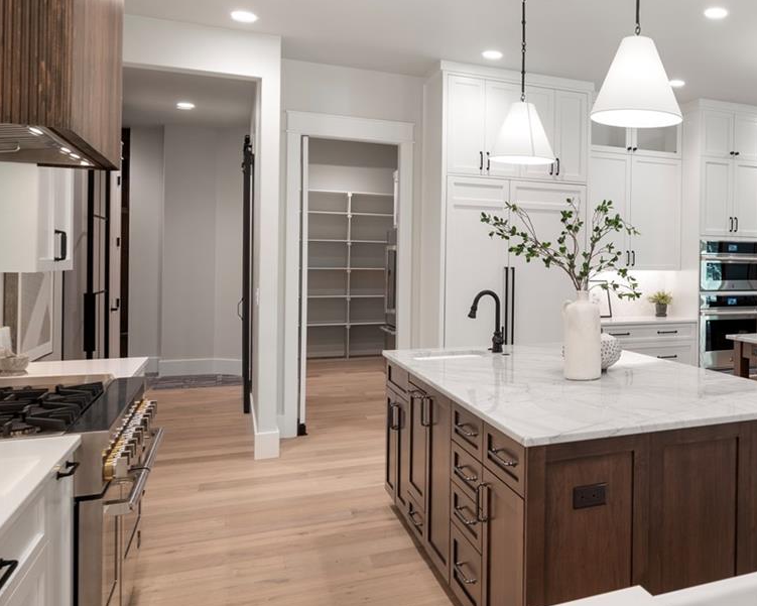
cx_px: 689
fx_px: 762
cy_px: 261
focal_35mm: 34
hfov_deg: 47.2
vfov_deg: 43.3
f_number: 8
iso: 500
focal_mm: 17
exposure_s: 2.5
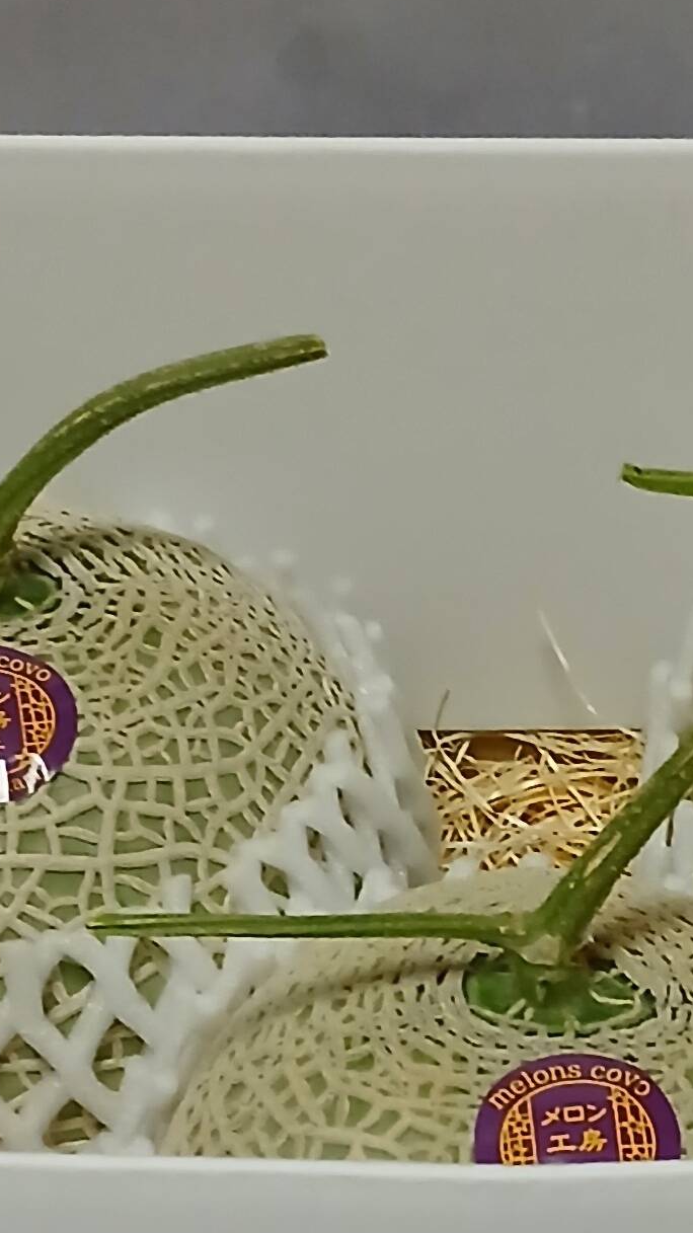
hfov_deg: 12.7
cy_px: 998
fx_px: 3105
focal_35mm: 95
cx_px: 561
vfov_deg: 22.1
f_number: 1.8
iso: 400
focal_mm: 3.86
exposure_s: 1/25
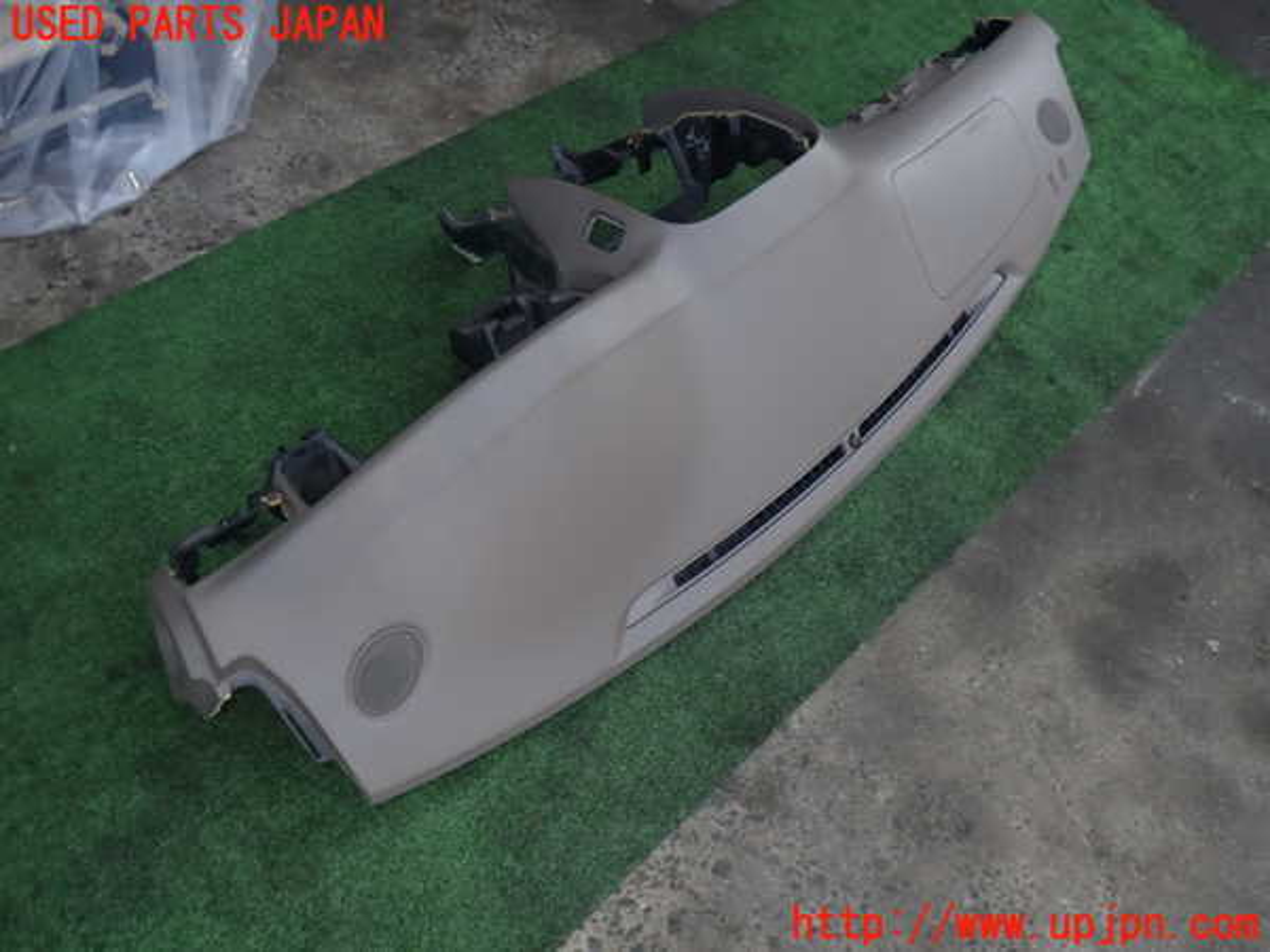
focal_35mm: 30
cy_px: 476
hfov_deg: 60.0
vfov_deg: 46.8
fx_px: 1101
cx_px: 635
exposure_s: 1/30
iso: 100
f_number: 6.3
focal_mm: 5.4
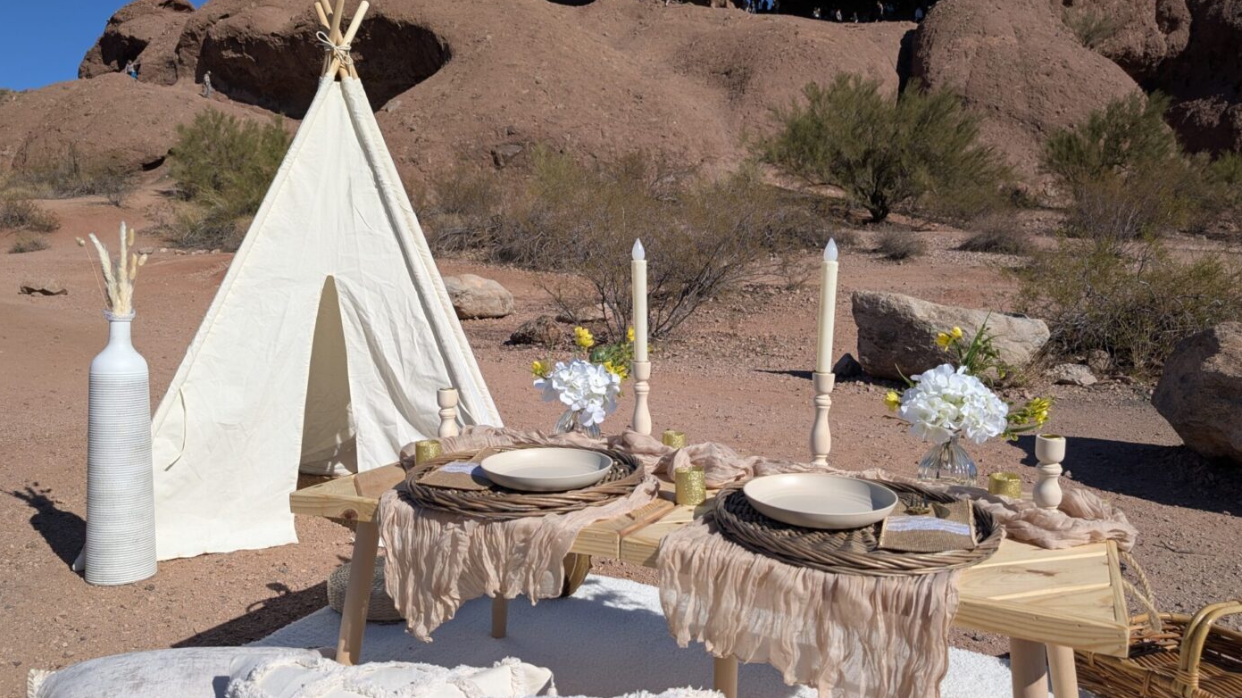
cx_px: 613
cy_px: 348
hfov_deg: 69.9
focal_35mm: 27
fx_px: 889
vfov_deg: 42.9
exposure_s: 1/2268
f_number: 1.68
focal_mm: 6.9
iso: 20
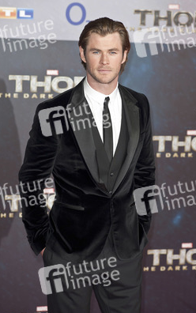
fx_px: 1186
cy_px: 157
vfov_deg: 15.0
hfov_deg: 9.4
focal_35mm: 139
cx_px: 102
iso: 800
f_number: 5.6
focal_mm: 135
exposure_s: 1/200
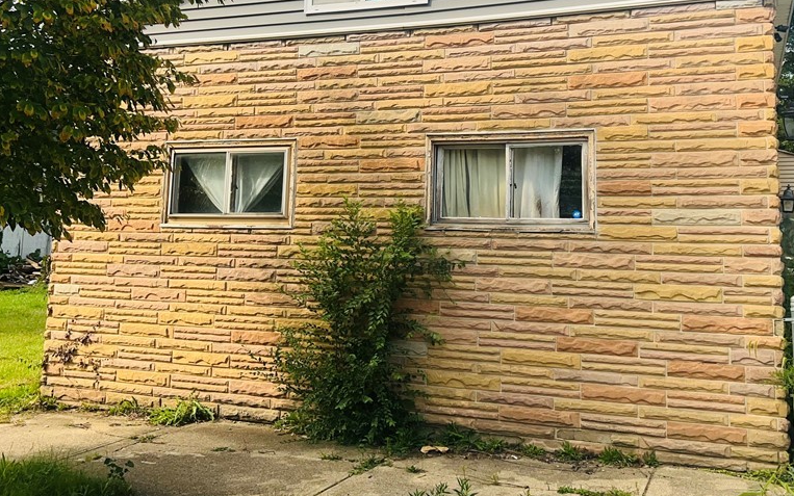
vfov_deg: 33.9
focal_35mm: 37
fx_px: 801
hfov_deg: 52.7
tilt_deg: +7.6
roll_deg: -1.9
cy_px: 137
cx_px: 431
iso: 40
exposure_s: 1/2695
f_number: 1.5
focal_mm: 5.7
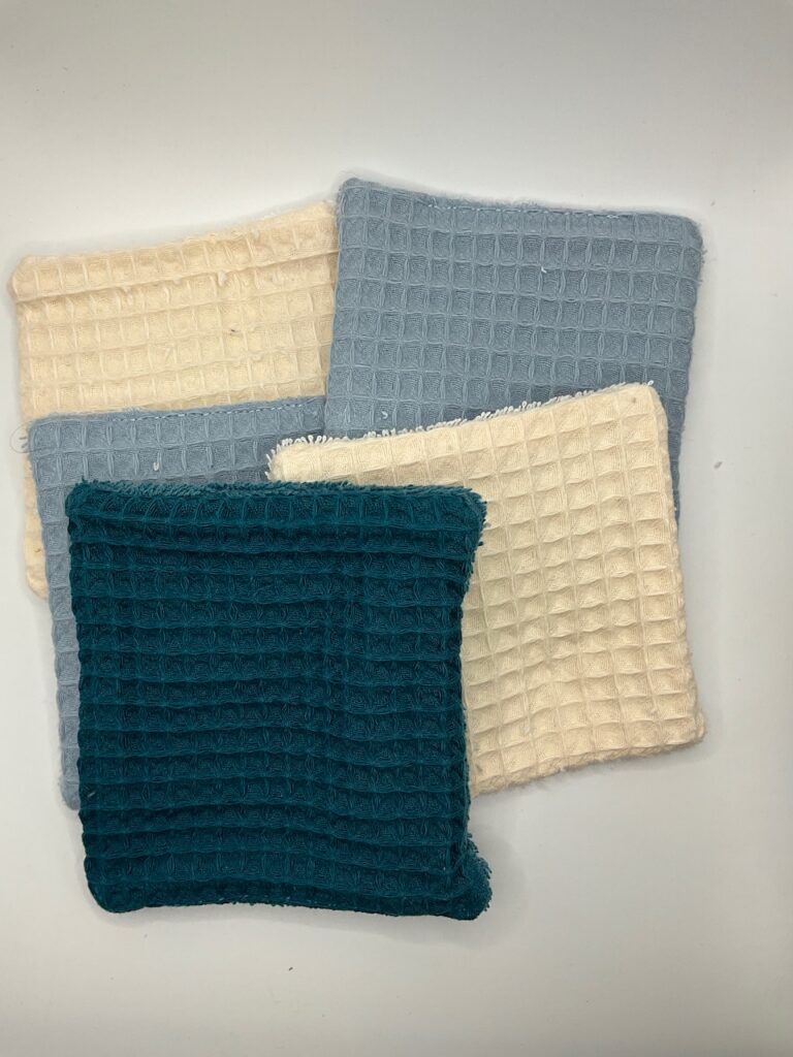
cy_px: 528
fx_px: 886
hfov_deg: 48.2
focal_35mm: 29
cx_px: 396
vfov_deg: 61.7
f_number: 1.8
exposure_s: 1/168
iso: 20
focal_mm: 3
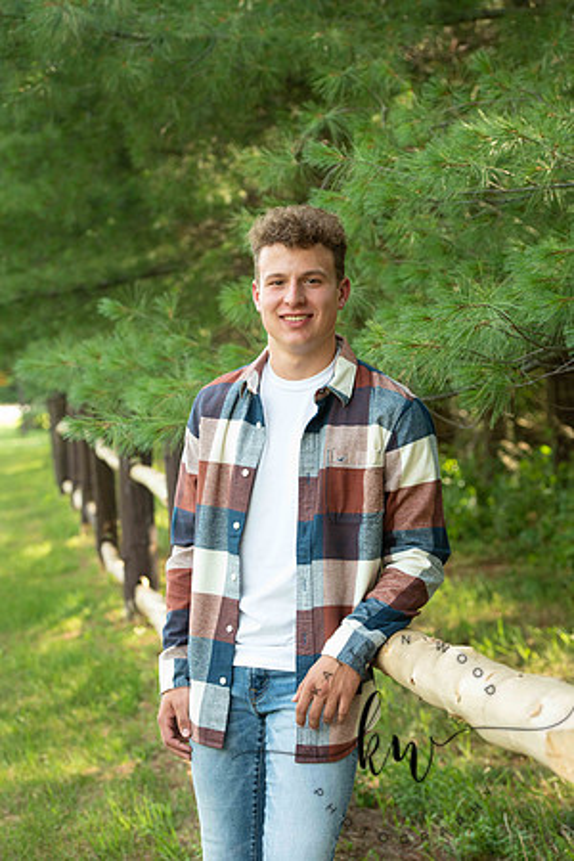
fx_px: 2057
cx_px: 287
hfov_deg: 15.9
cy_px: 430
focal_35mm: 86
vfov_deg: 23.6
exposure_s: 1/200
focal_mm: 86
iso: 400
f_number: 5
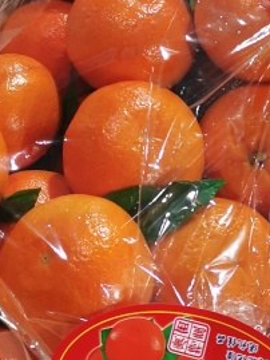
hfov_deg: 13.8
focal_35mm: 107
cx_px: 209
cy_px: 72
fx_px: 1112
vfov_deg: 18.2
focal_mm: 5.58
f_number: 1.8
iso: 250
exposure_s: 1/33.3
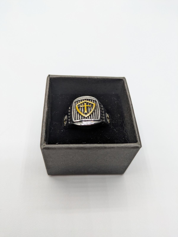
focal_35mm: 25
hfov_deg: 54.9
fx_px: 171
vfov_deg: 69.4
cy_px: 118
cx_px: 89
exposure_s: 1/334
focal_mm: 5.43
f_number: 1.89
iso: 85
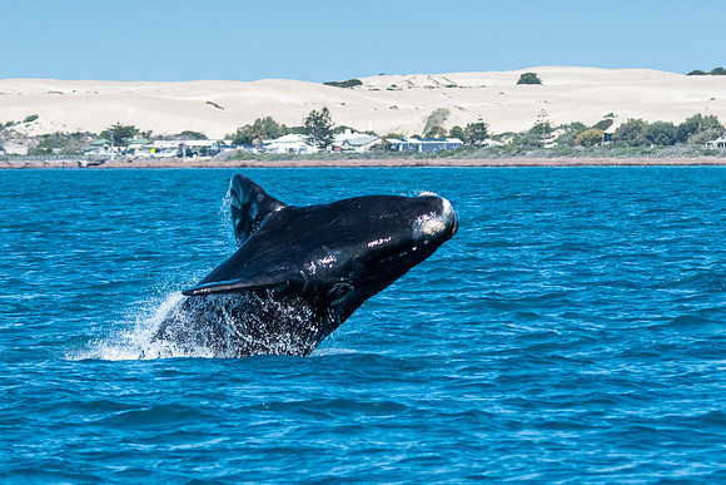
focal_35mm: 525
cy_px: 280
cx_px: 341
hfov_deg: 3.9
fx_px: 10587
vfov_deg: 2.6
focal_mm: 185
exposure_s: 1/8000
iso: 1250
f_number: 5.6
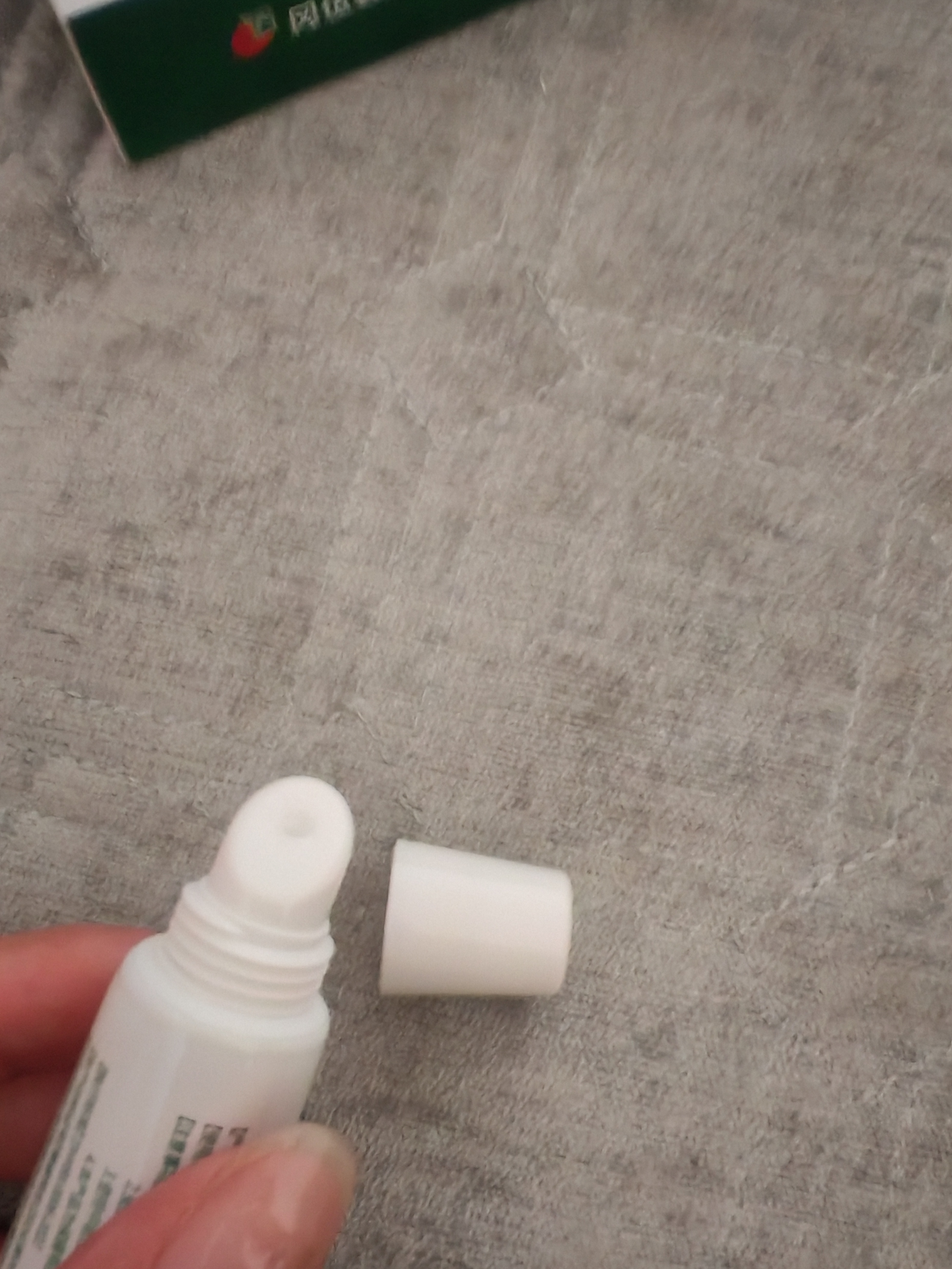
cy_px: 713
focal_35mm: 31
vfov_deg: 58.2
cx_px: 460
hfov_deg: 45.4
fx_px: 1137
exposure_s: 1/13
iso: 500
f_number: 2.2
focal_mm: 1.96
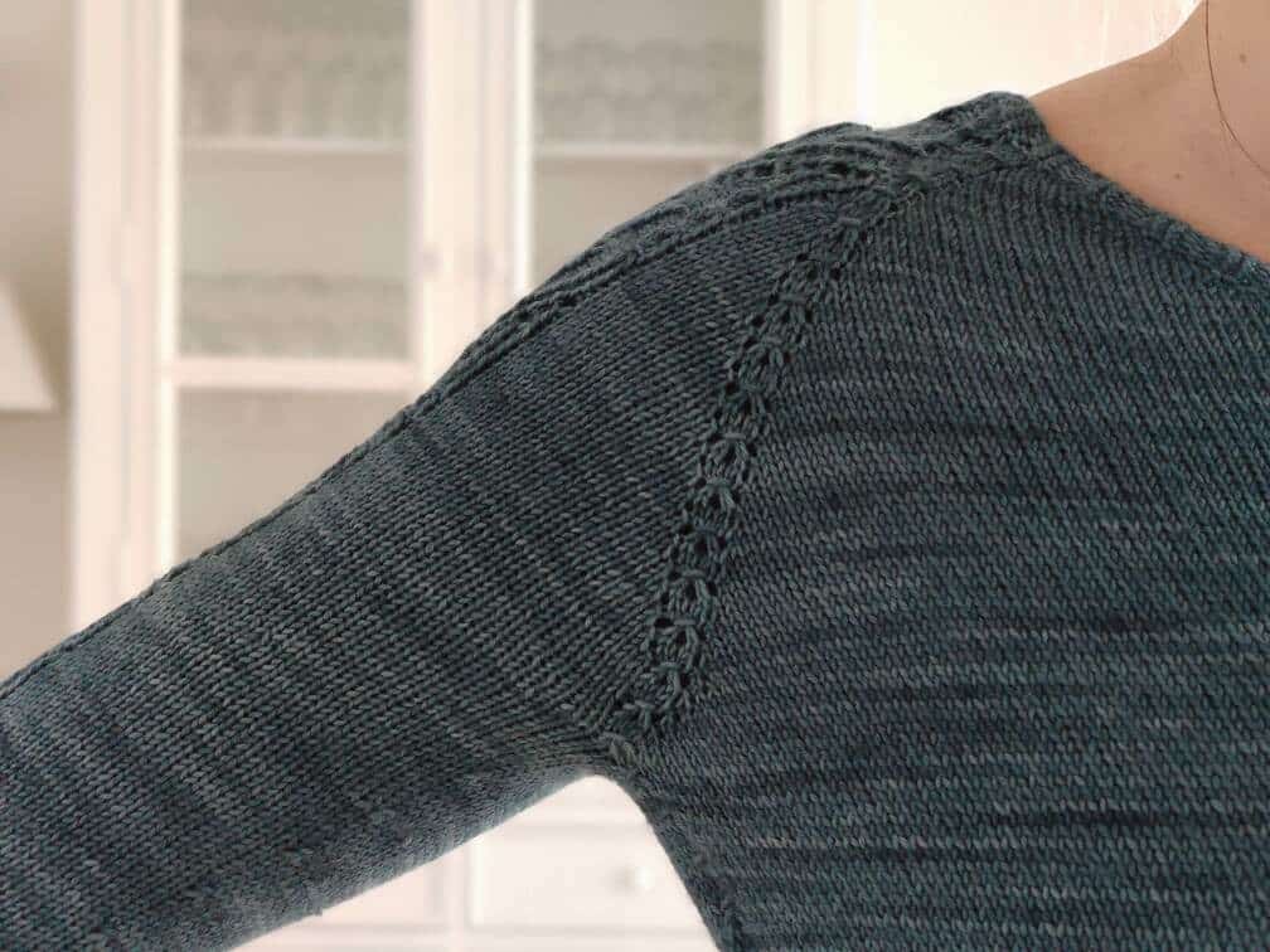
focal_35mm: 41
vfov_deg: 35.1
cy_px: 476
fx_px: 1504
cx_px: 635
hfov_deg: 45.8
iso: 2133
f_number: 2
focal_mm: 8.16
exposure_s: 1/33
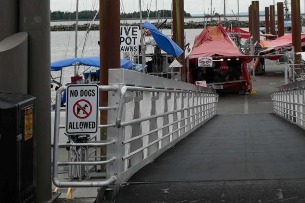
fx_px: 644
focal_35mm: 76
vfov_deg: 17.2
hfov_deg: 26.1
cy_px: -31
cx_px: 250
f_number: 6.3
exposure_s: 1/160
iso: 100
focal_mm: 29
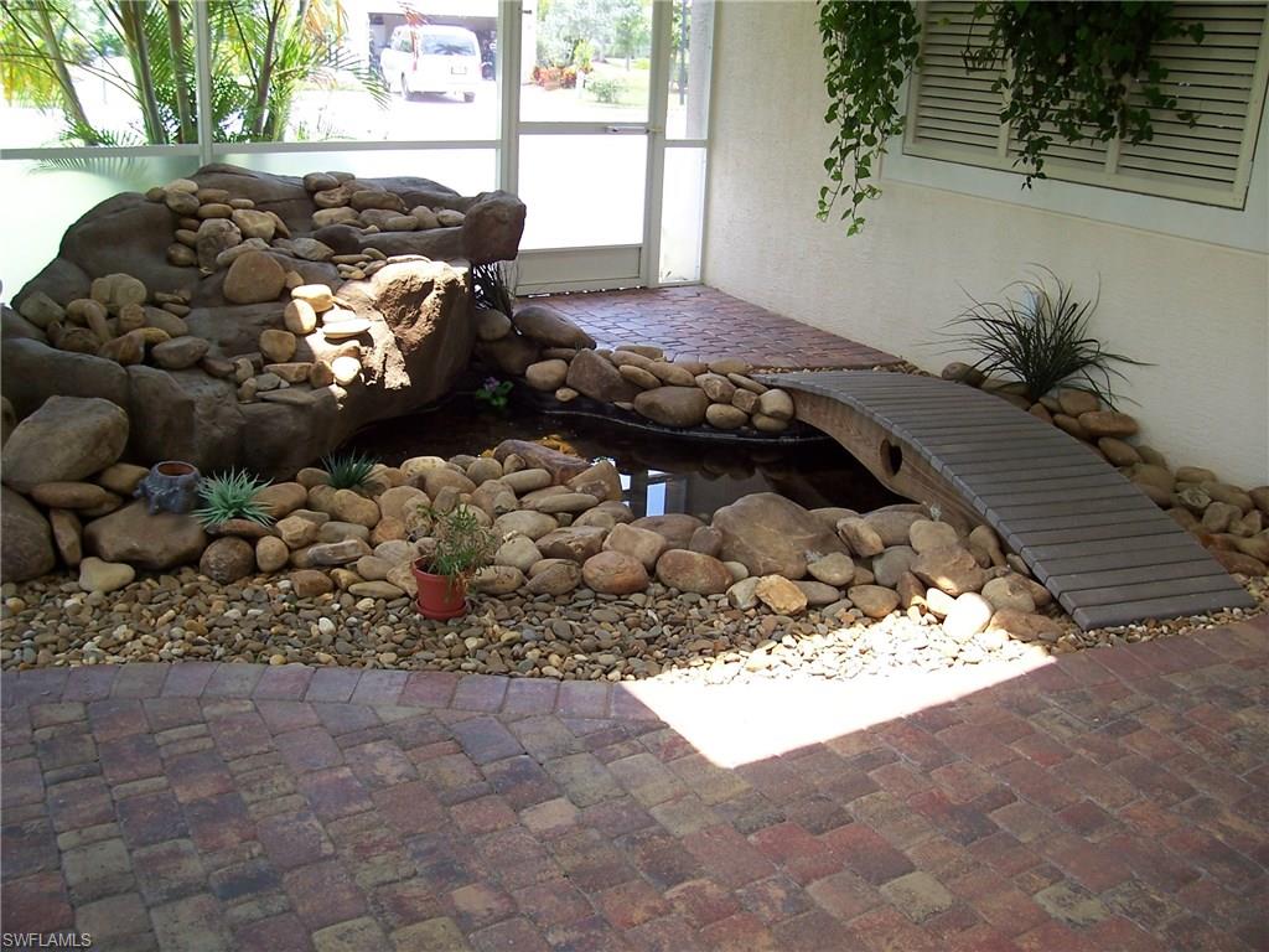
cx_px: 634
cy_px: 476
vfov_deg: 41.8
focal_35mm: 34
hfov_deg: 54.0
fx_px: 1246
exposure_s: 1/60
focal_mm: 5.6
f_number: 2.7
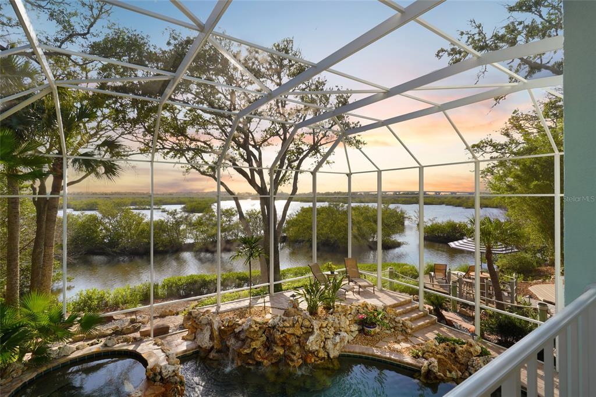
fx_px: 281
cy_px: 198
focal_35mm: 17
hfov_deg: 93.3
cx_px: 298
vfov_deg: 70.4
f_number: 8
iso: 100
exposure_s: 1/50
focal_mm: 17
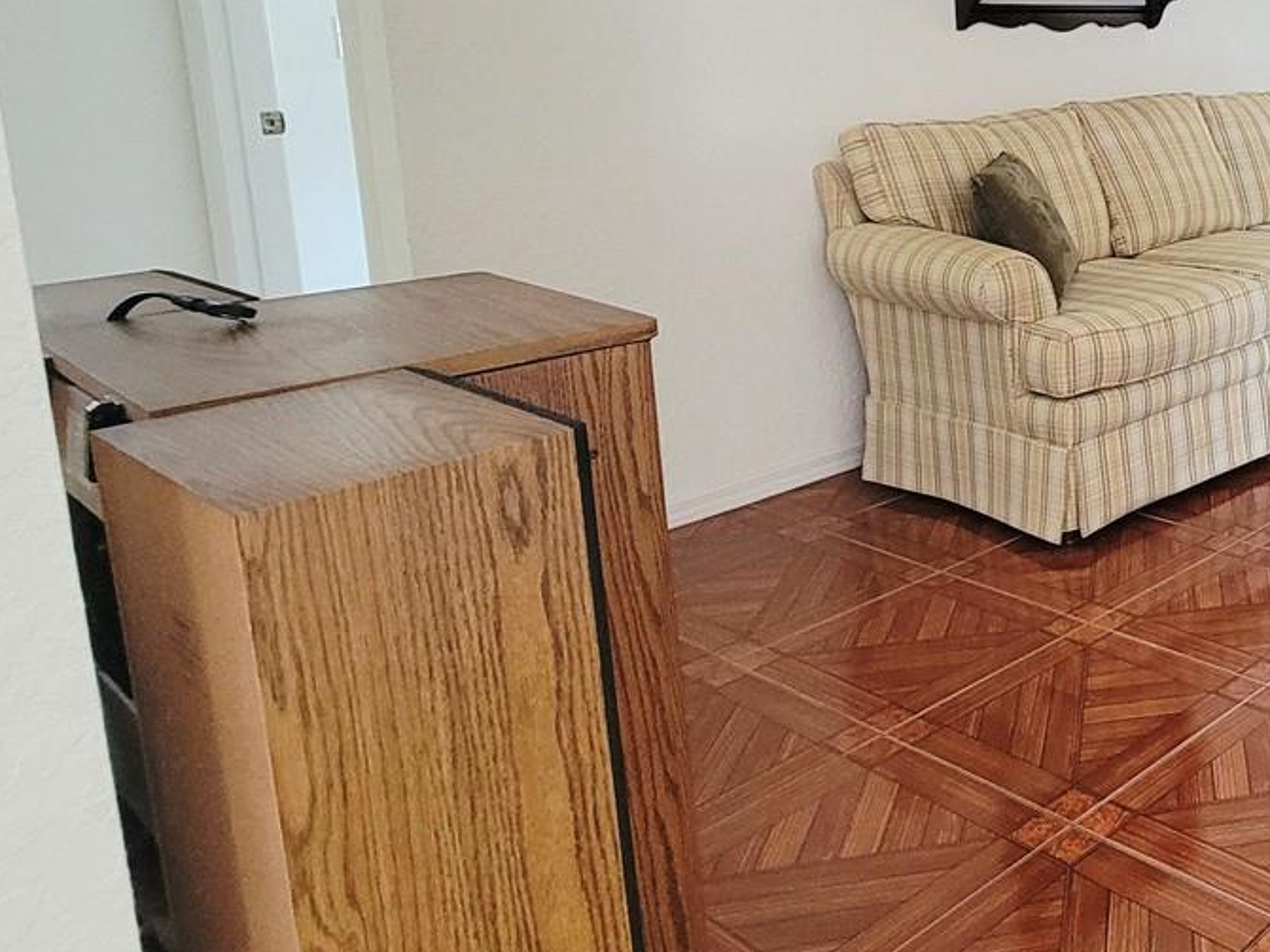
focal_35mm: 31
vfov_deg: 43.4
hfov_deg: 42.1
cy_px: 193
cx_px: 1476
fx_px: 1137
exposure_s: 1/30
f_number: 2.2
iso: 500
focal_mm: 2.2
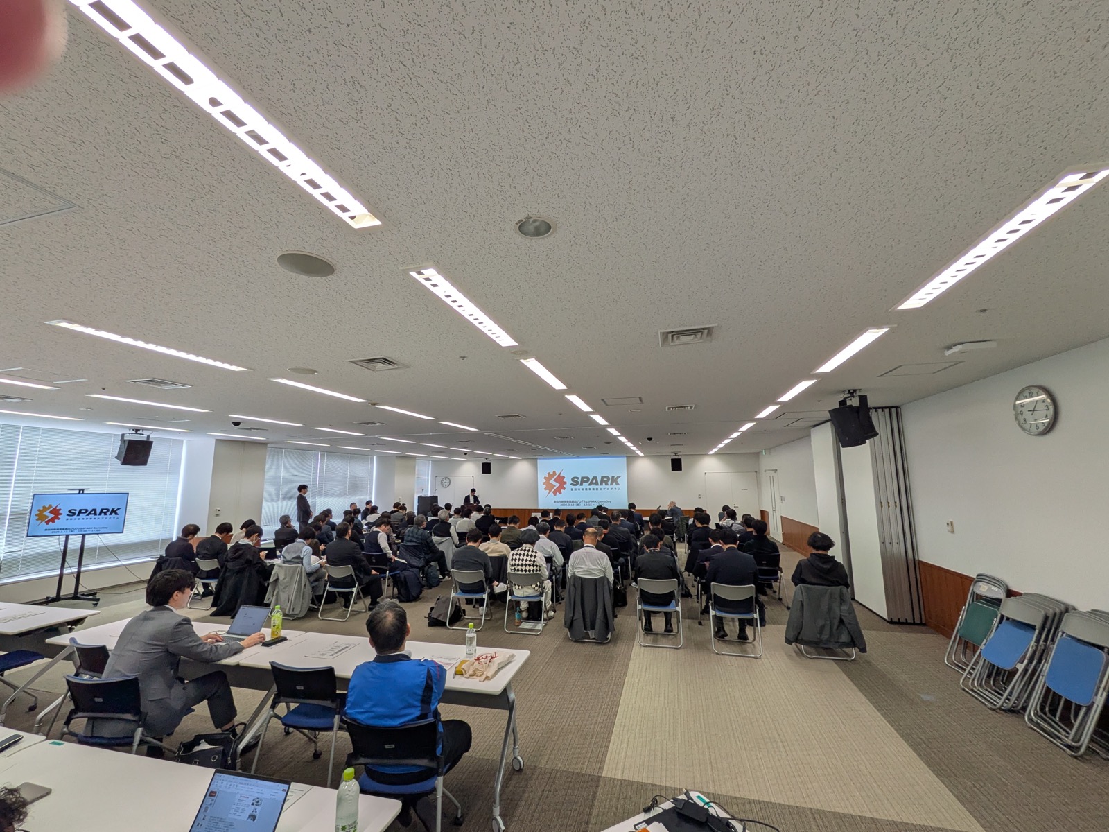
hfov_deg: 102.1
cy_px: 416
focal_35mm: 14
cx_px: 554
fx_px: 449
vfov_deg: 85.7
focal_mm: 1.83
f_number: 2.2
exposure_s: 1/100
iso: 56
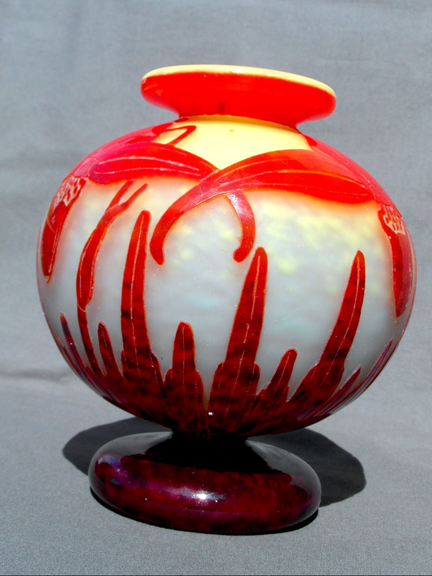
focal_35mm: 53
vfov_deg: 36.2
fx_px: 882
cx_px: 216
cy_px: 288
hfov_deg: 27.5
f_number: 6
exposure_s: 1/250
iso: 80
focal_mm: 8.7
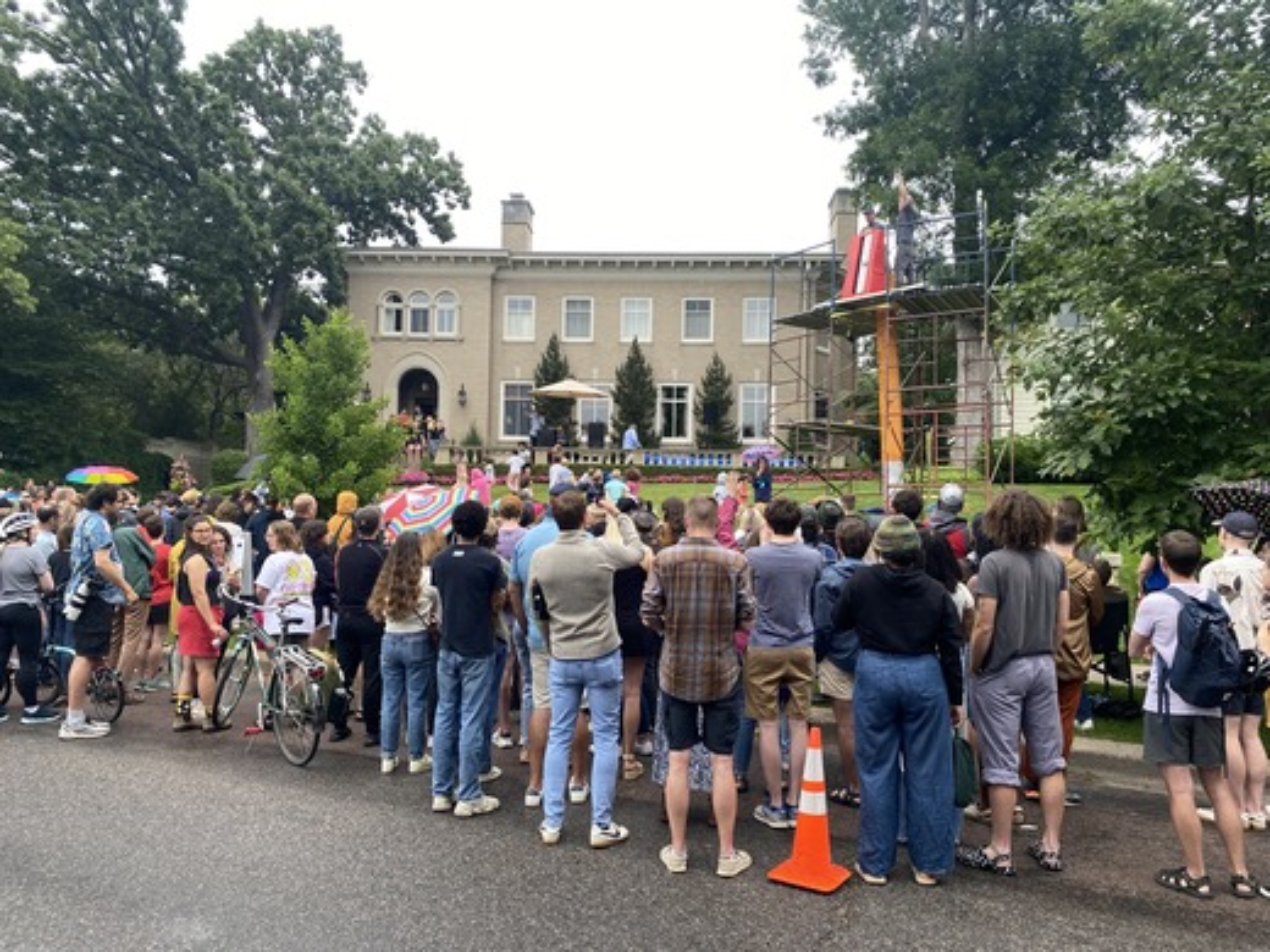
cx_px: 635
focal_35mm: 26
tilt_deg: +1.2
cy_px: 476
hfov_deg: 67.3
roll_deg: -1.1
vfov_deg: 53.1
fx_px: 954
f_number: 1.8
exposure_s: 1/782
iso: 32
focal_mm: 4.25
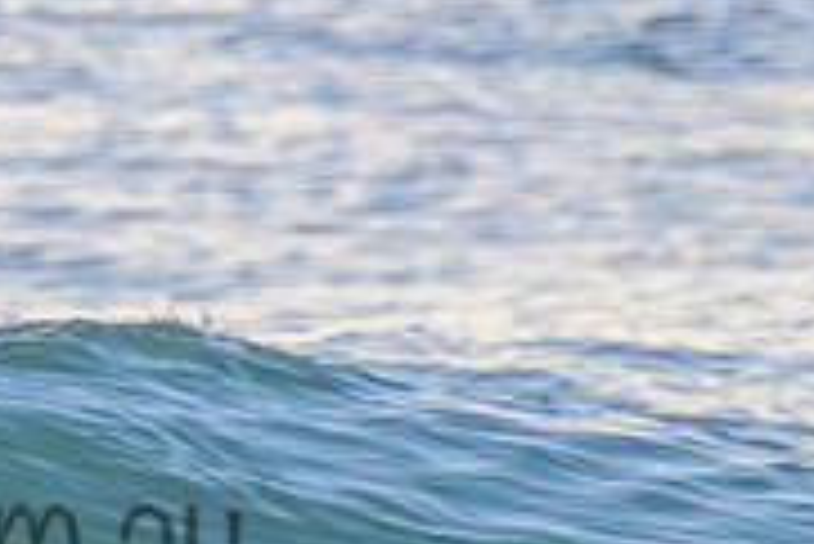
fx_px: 57974
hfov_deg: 0.8
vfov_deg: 0.5
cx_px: -234
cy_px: 488
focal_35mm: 2562
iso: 2500
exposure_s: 1/1600
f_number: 11
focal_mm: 800
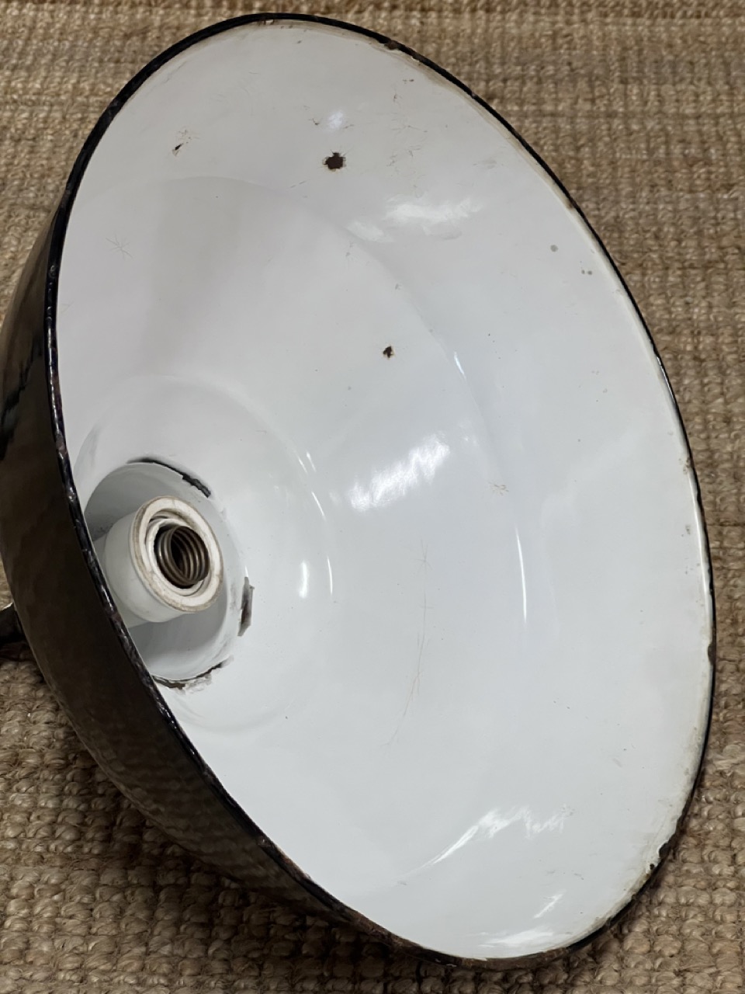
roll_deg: +1.3
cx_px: 372
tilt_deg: -33.6
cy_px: 497
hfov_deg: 19.1
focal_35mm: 77
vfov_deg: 25.3
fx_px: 2210
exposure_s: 1/50
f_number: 2.8
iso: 320
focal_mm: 9
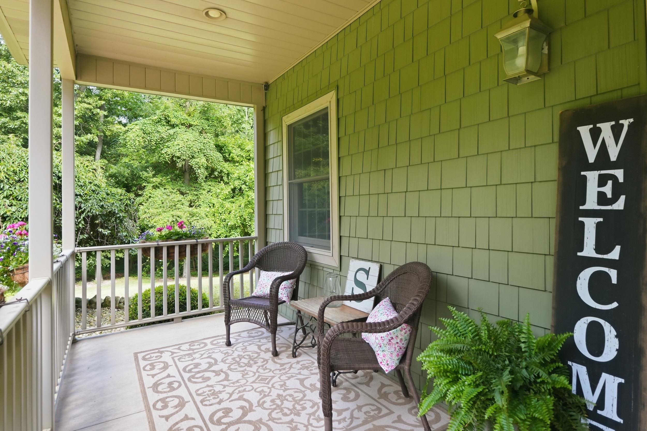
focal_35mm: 19
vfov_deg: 64.6
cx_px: 324
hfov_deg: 86.9
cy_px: 216
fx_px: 341
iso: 500
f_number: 4
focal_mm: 13
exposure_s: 1/160
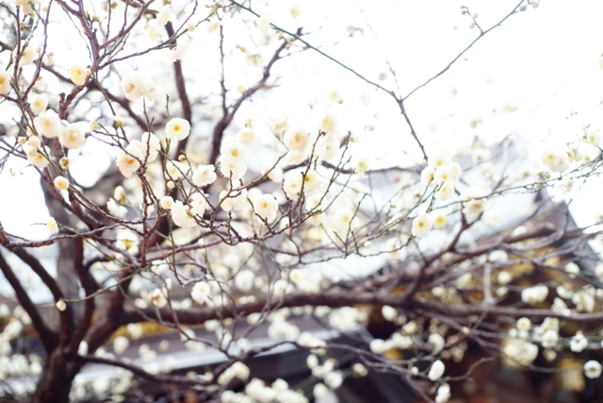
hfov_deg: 39.6
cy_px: 202
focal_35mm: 50
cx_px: 302
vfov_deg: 27.0
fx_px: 838
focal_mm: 50
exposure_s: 1/200
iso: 3200
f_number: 4
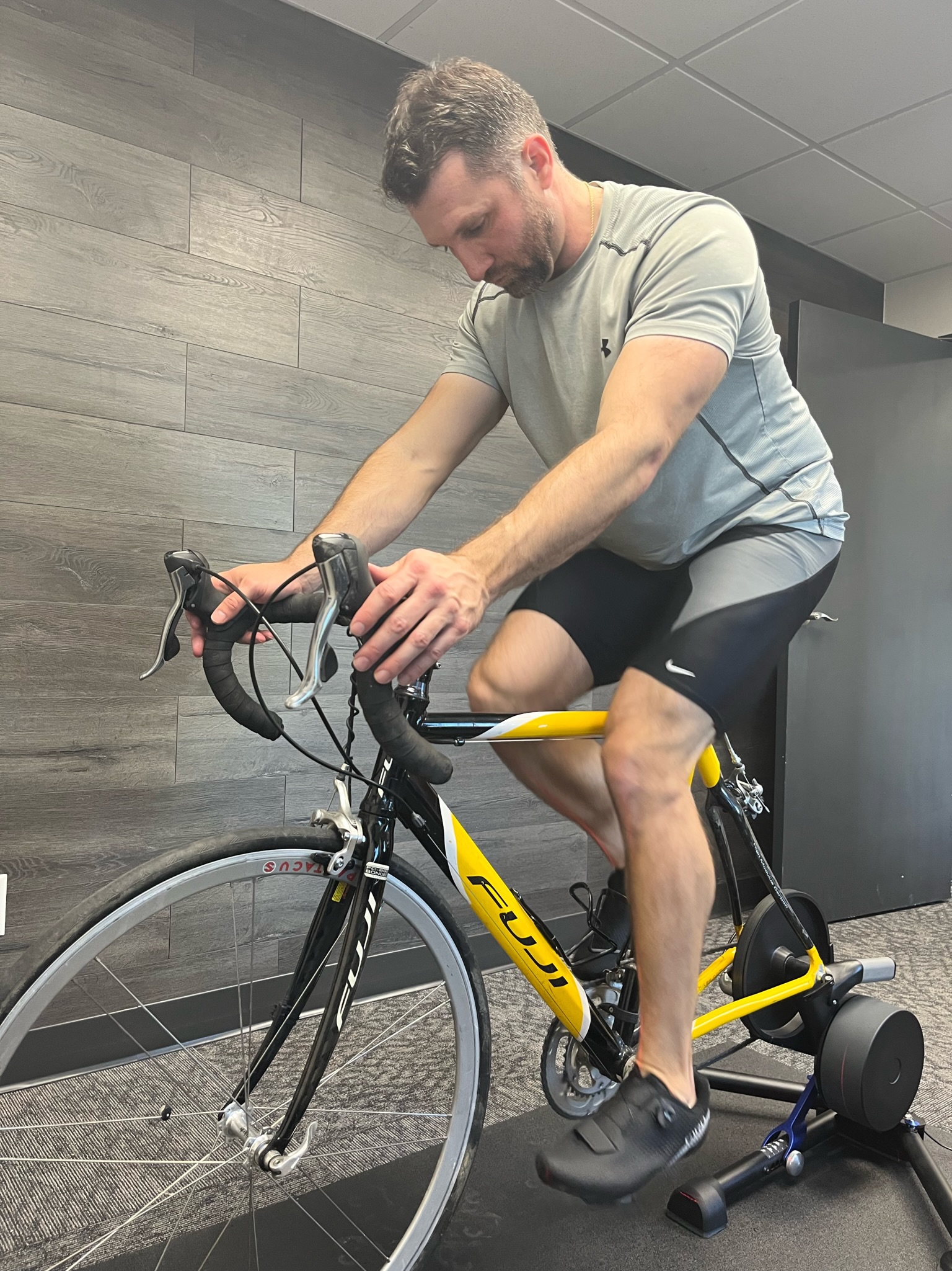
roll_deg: -1.3
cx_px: 476
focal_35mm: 26
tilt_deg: -0.7
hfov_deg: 53.0
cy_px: 636
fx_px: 954
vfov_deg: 67.3
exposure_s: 1/60
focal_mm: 5.1
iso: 160
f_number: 1.6
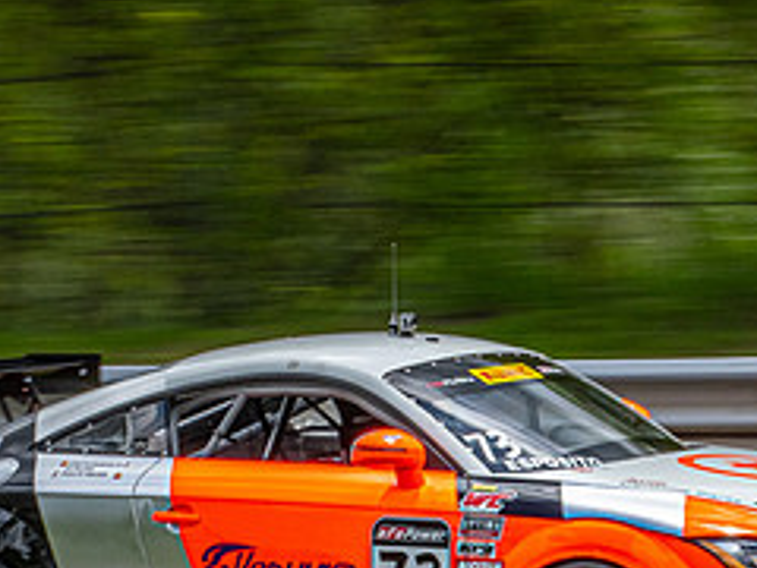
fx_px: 5489
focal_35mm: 251
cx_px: 659
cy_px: 529
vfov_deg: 5.9
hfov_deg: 7.9
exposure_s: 1/125
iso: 320
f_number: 22
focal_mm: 52
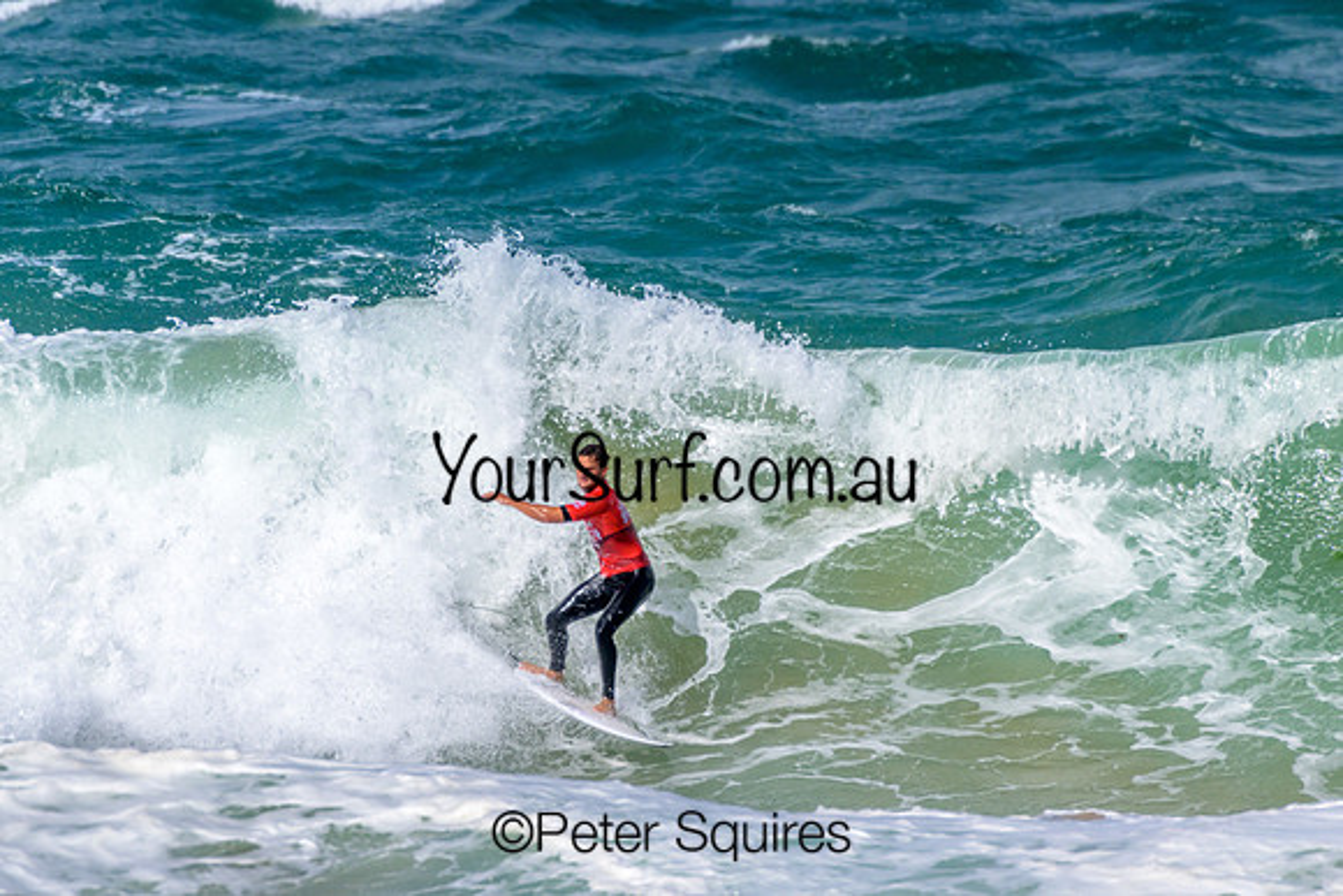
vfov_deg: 1.5
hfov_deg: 2.3
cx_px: 672
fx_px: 33581
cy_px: 448
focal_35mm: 900
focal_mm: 900
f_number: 11
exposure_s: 1/2500
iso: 640
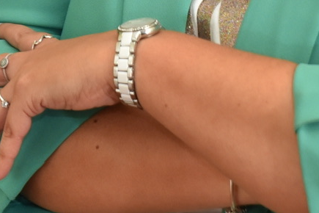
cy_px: -241
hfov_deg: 7.0
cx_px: 353
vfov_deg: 4.6
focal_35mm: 291
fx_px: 2578
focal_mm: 55
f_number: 4
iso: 500
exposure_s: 1/200
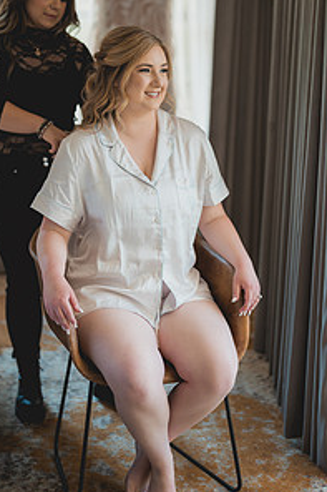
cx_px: 146
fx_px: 1037
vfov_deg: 26.5
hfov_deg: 17.9
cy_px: 158
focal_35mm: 76
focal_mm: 50
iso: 400
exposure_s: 1/500
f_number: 1.2
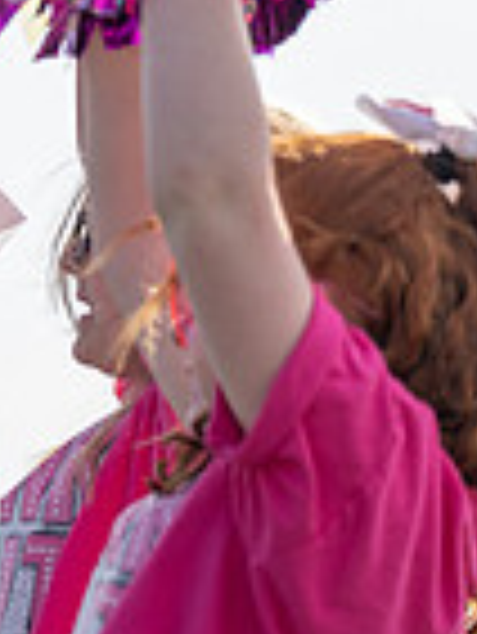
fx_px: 10035
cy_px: 531
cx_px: -504
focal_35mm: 547
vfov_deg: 3.6
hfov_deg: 2.7
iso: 100
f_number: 2.8
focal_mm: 129
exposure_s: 1/1250
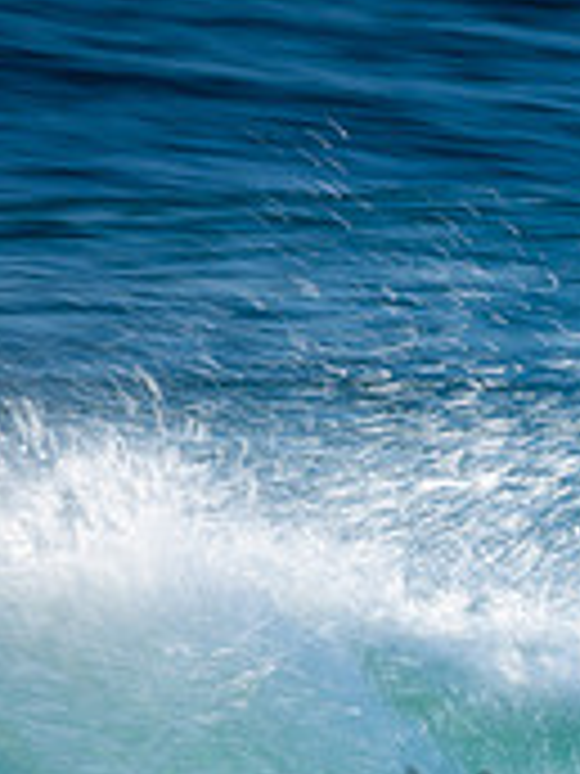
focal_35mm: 2430
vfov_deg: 0.8
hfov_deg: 0.6
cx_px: 868
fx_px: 54287
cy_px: 799
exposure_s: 1/30
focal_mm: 500
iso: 100
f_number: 18
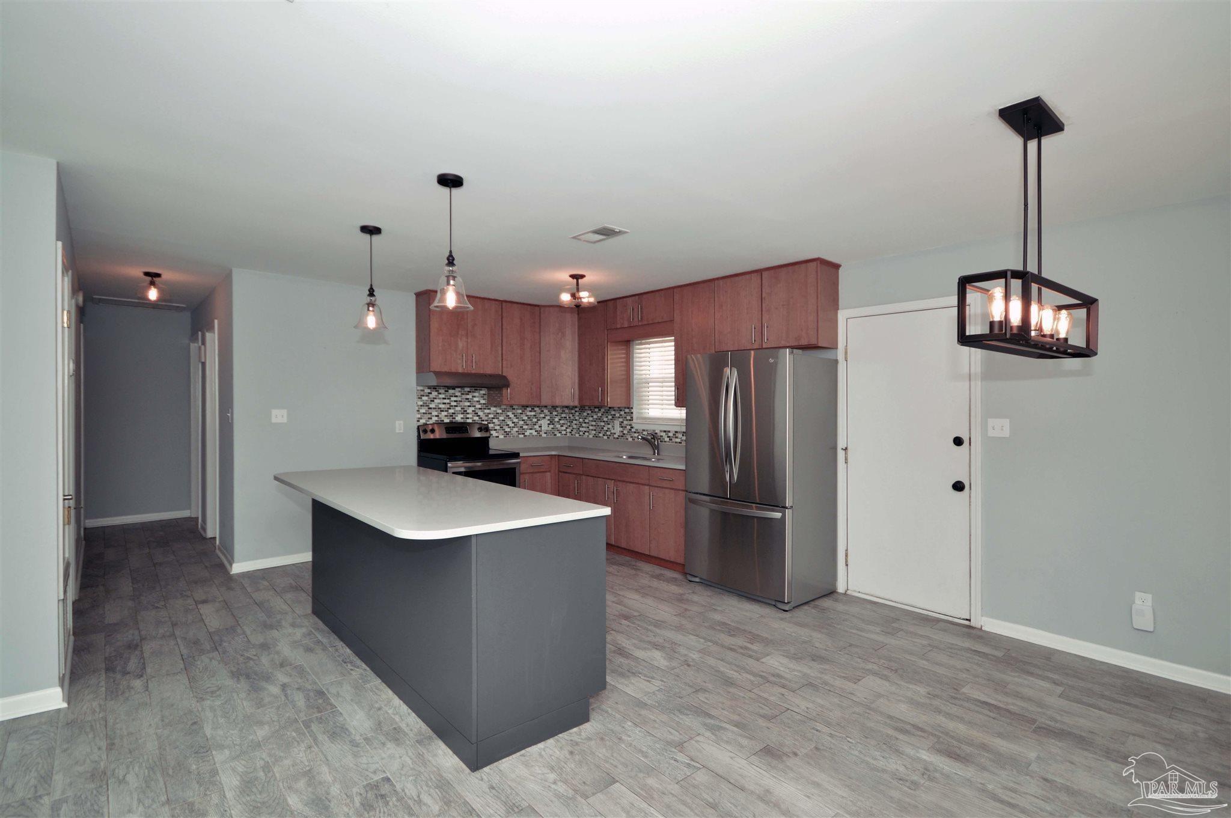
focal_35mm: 17
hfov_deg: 92.5
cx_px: 616
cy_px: 409
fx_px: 589
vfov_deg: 69.5
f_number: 5.6
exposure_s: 1/60
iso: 400
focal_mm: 11.5
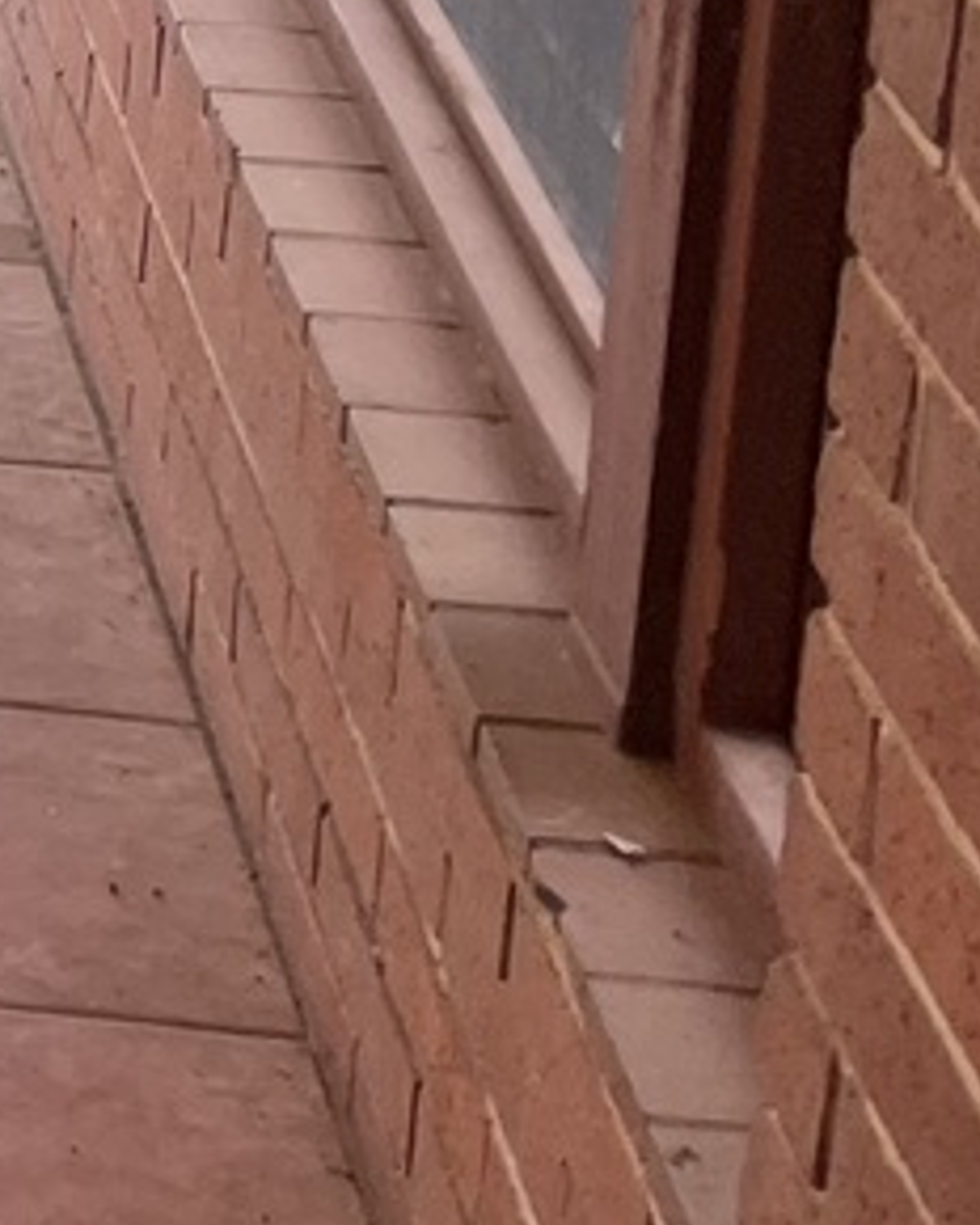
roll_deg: +2.4
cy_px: -739
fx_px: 4568
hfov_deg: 10.0
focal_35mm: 126
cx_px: -1685
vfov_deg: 14.1
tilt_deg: -13.9
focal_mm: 4.2
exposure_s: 1/120
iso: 125
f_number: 1.6
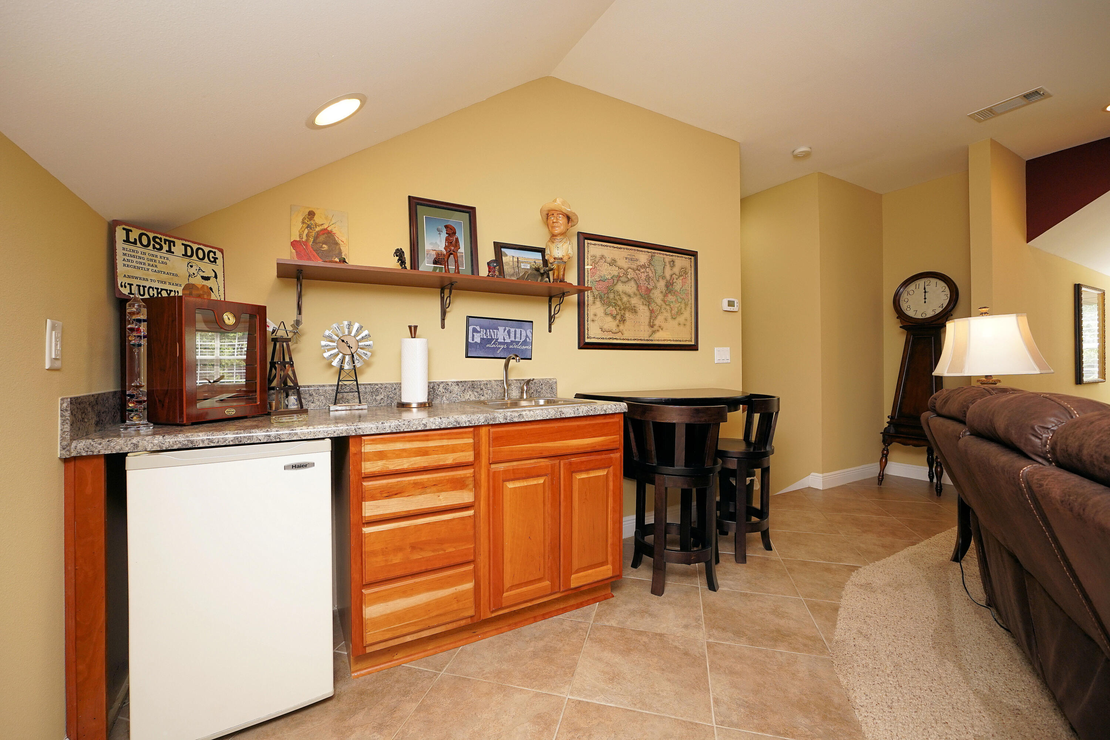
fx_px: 463
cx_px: 555
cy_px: 370
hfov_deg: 100.4
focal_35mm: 15
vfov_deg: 77.3
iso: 320
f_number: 4
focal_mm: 10
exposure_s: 1/60
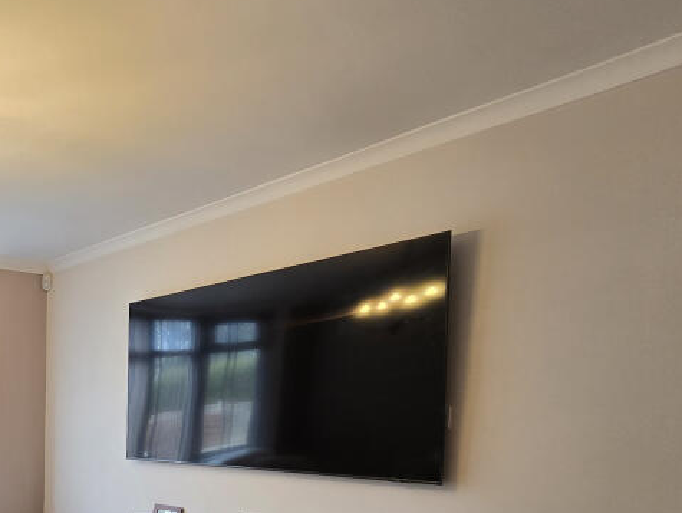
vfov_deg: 44.7
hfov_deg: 49.4
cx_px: -26
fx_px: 552
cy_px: 473
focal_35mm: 28
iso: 100
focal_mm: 2.2
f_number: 2.2
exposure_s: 1/50
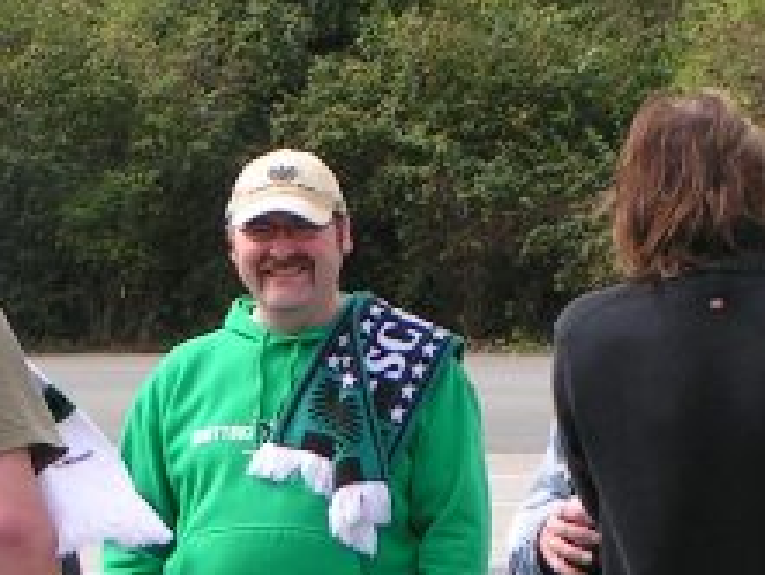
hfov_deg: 6.7
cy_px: 672
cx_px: 104
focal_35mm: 297
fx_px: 6567
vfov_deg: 5.0
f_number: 5
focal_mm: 12.6
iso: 50
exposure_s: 1/250
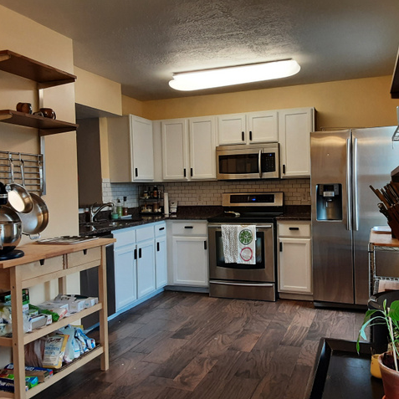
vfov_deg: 51.1
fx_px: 417
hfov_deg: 51.1
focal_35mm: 32
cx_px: 212
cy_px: 199
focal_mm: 2.91
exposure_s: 1/40
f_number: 1.9
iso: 100
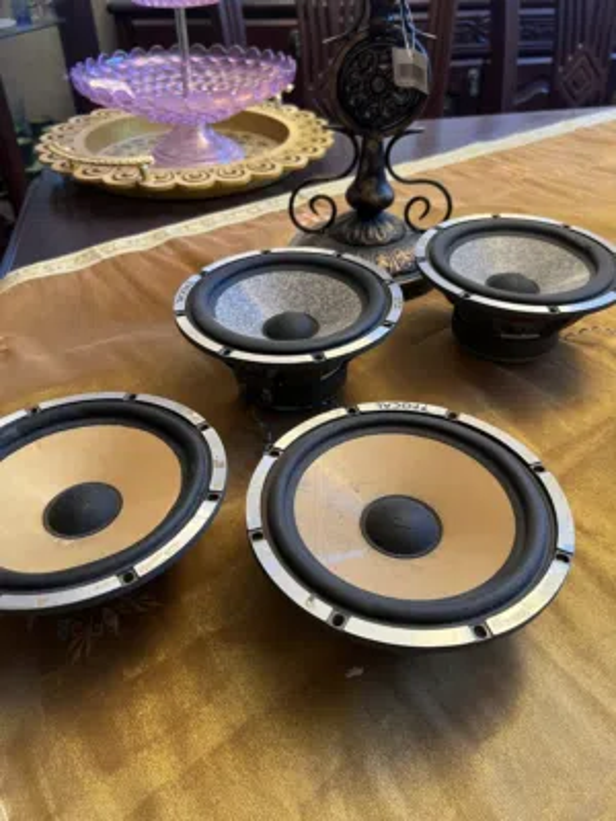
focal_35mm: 26
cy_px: 410
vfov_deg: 67.3
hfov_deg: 53.1
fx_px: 617
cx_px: 308
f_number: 1.5
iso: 320
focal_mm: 5.7
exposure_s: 1/50
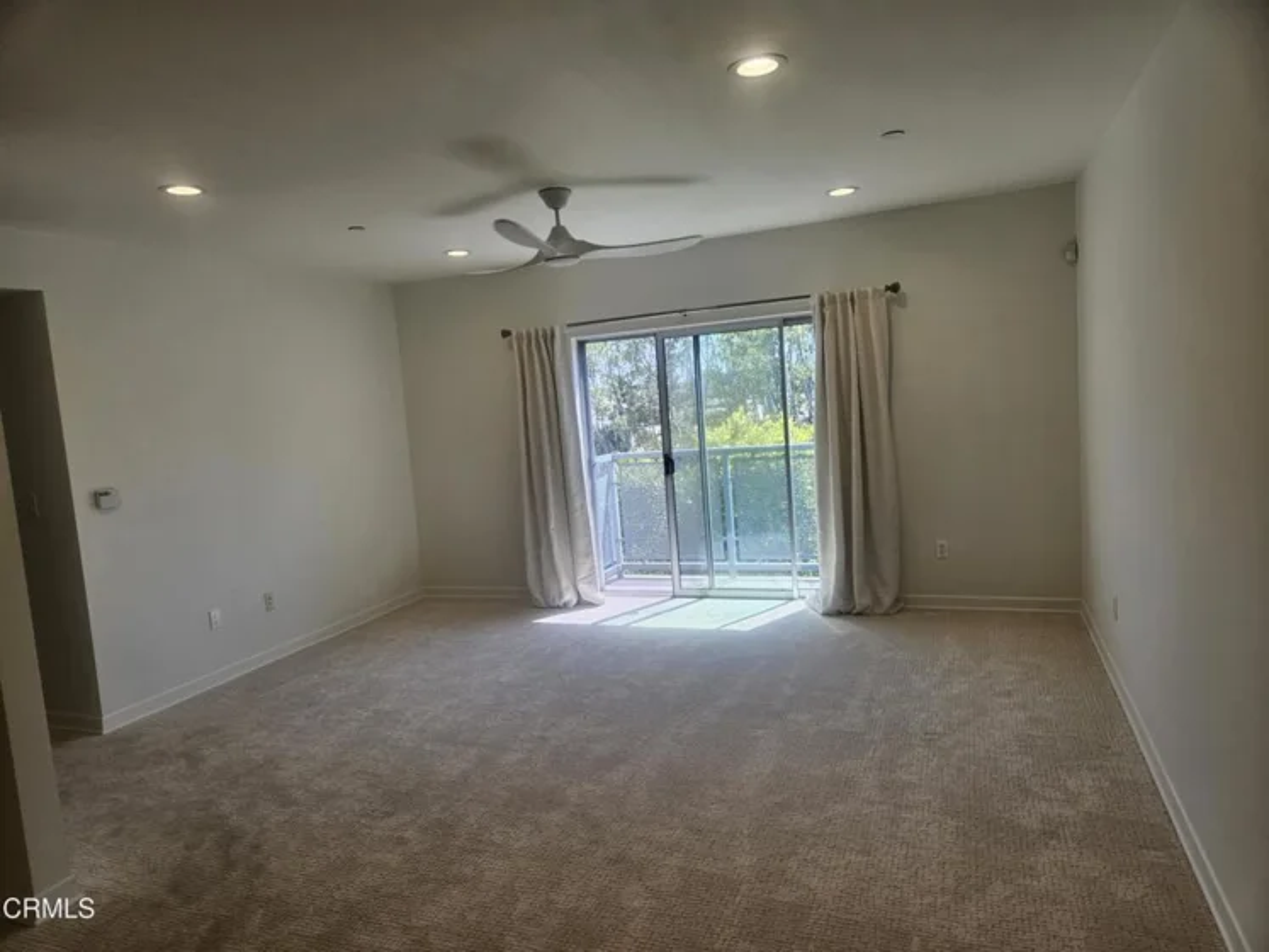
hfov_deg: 73.9
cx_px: 634
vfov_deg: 58.9
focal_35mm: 23
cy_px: 476
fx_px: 843
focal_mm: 5.4
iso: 25
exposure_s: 1/165
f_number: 1.8
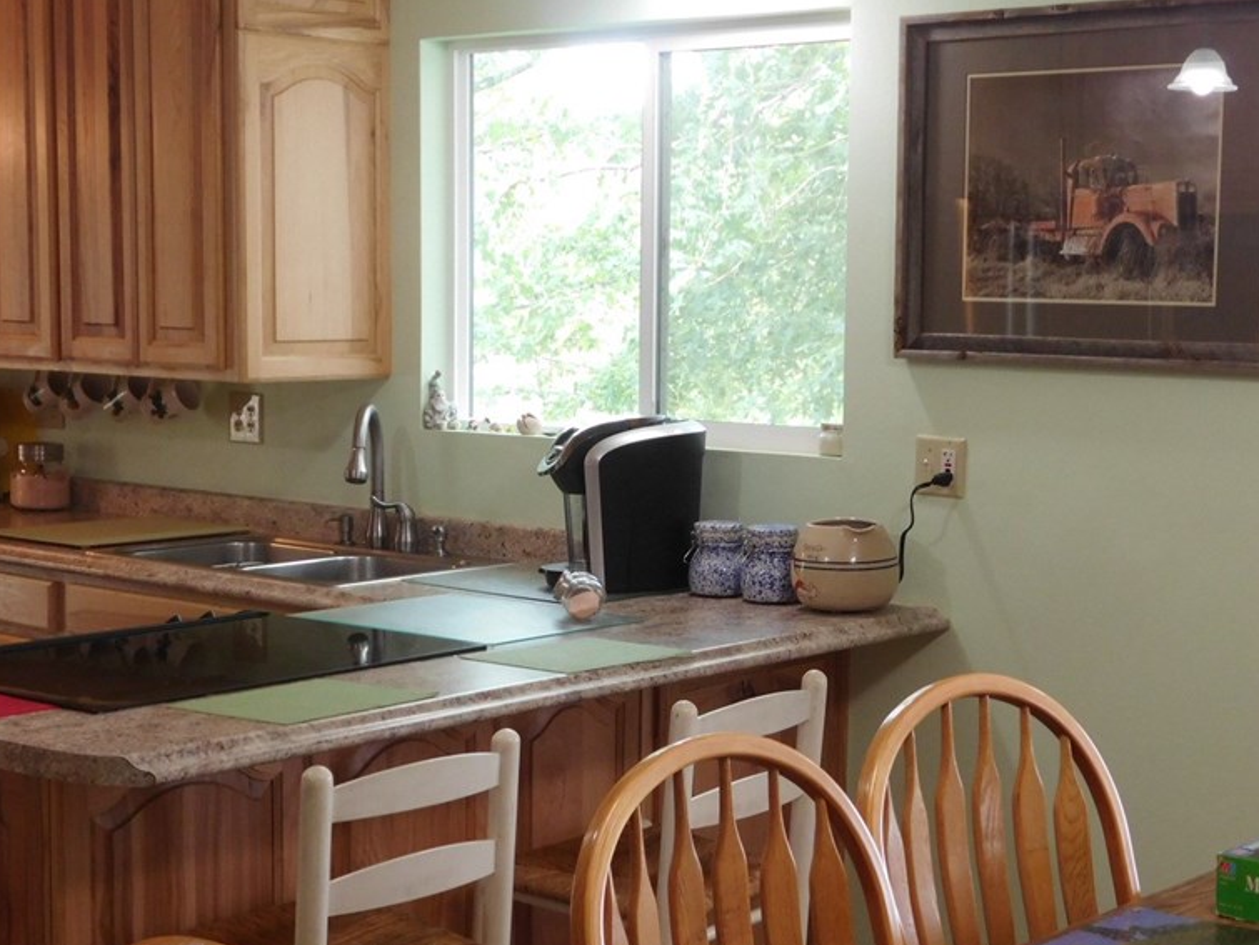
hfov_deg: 31.6
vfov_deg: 24.0
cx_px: 702
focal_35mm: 61
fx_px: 2220
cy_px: 543
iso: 280
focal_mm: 8
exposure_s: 1/30
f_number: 3.7
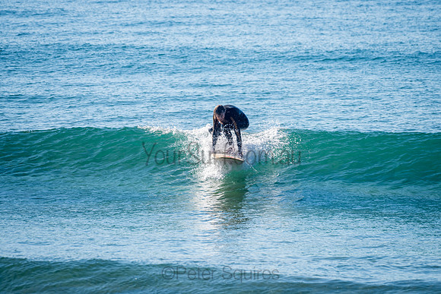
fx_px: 7334
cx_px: 225
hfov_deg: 3.4
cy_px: 144
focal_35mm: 599
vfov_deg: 2.3
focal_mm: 500
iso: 31
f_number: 6.3
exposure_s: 1/250
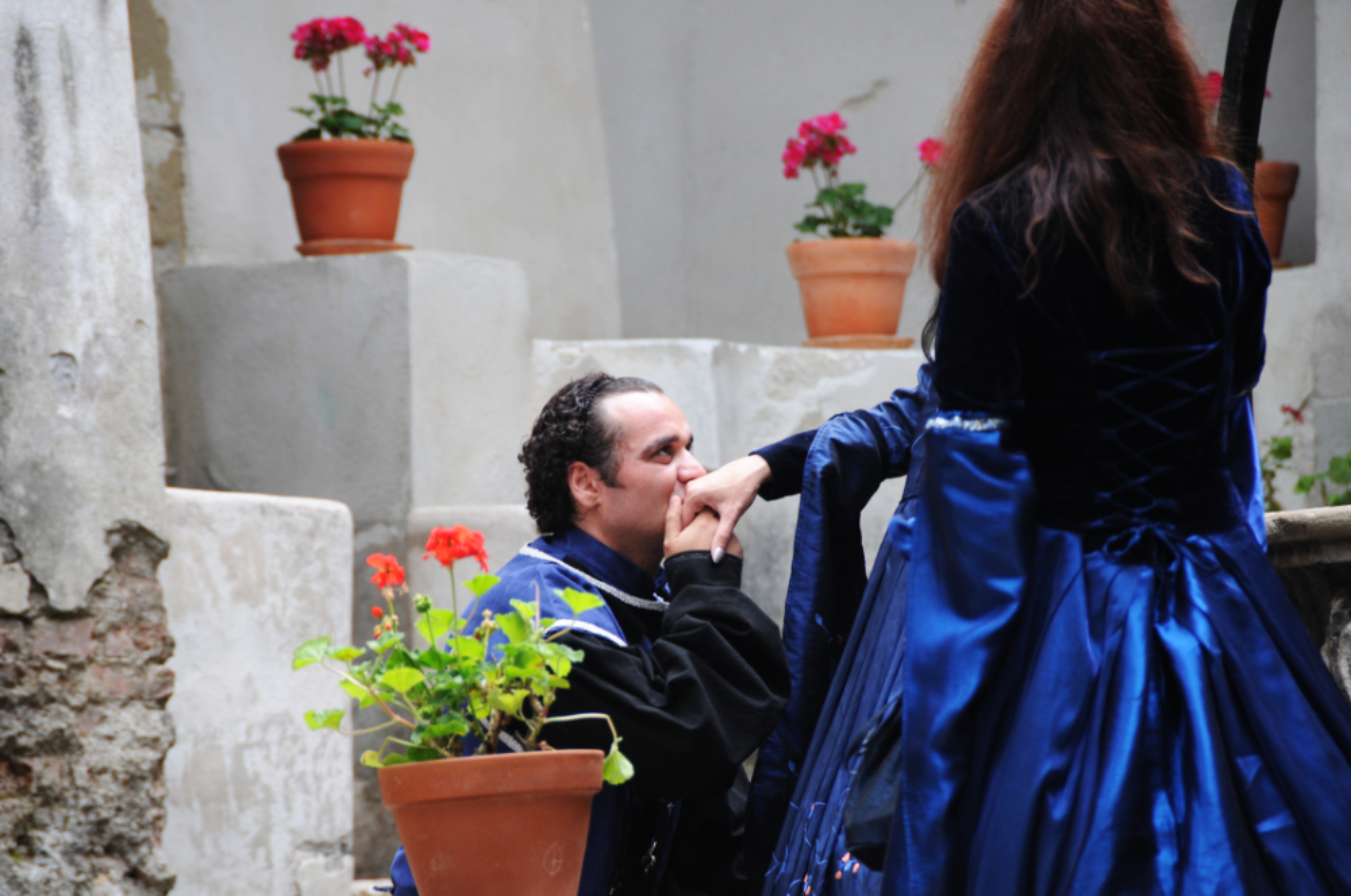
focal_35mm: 300
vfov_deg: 4.6
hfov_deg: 6.9
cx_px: 676
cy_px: 448
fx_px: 11244
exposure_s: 1/50
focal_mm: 200
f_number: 5.6
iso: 320
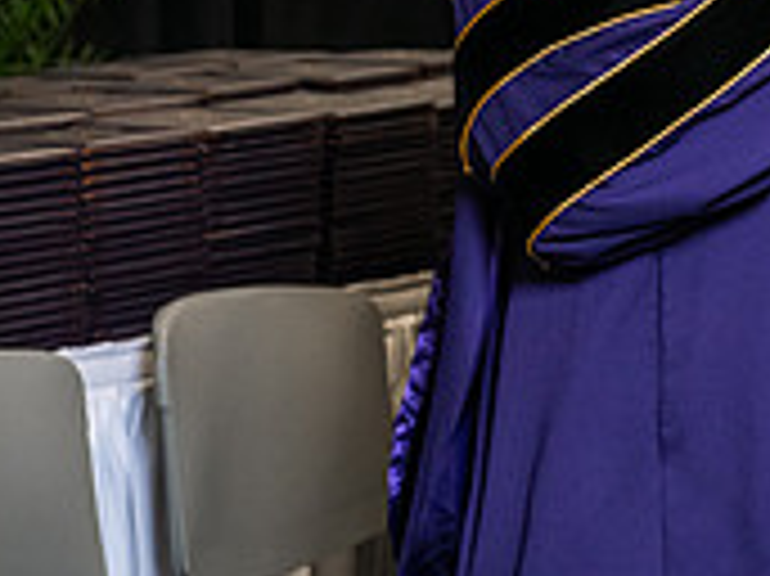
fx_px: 5090
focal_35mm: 229
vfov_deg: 6.4
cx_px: 1040
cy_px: -241
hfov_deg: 8.5
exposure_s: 1/200
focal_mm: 70
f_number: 5
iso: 2000
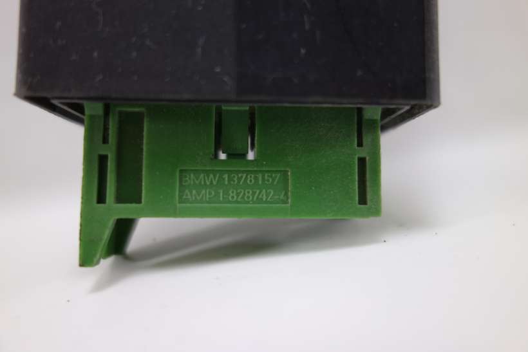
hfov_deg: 65.5
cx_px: 264
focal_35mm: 28
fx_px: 411
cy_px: 176
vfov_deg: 46.4
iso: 125
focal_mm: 10.4
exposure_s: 1/100
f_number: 2
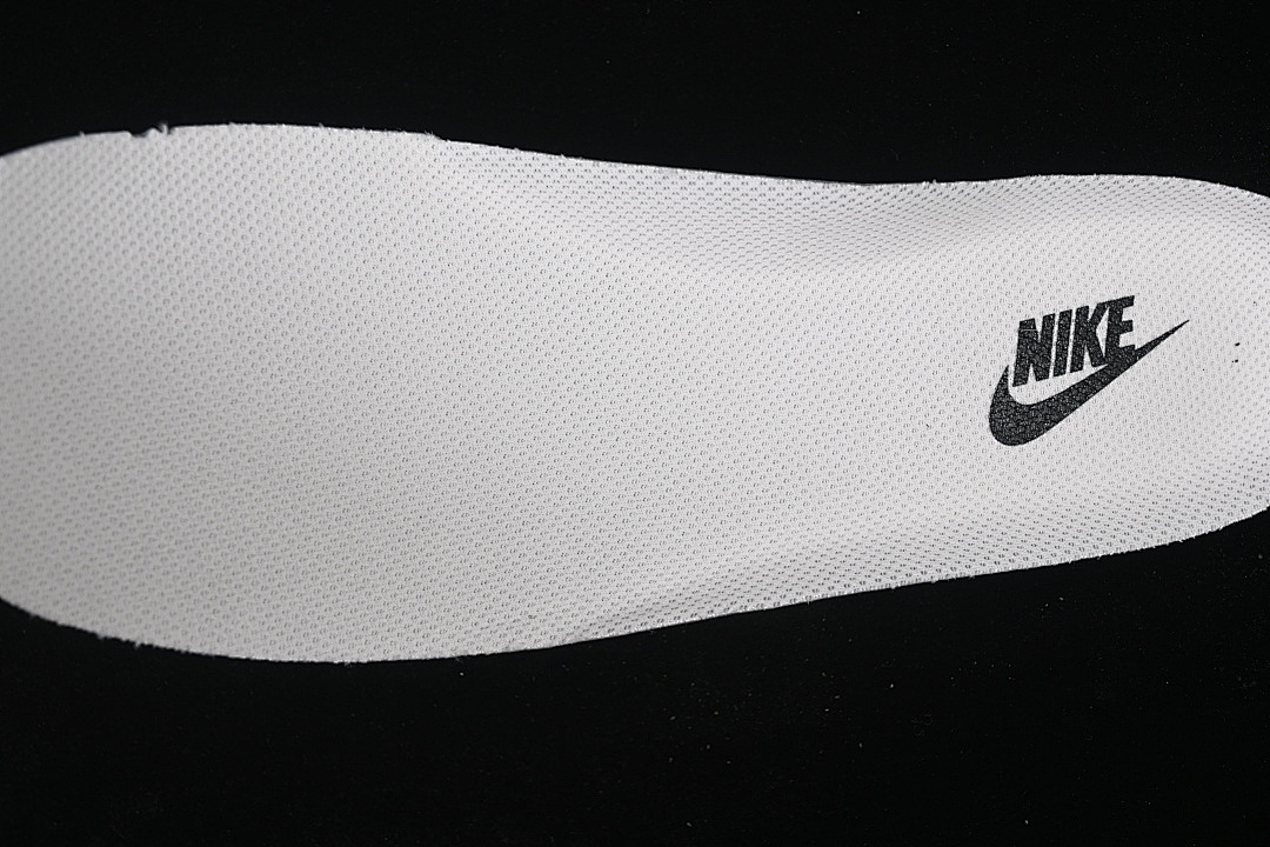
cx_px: 635
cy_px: 424
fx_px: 2646
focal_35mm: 75
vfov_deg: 18.2
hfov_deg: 27.0
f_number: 6.3
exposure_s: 1/60
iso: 160
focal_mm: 50
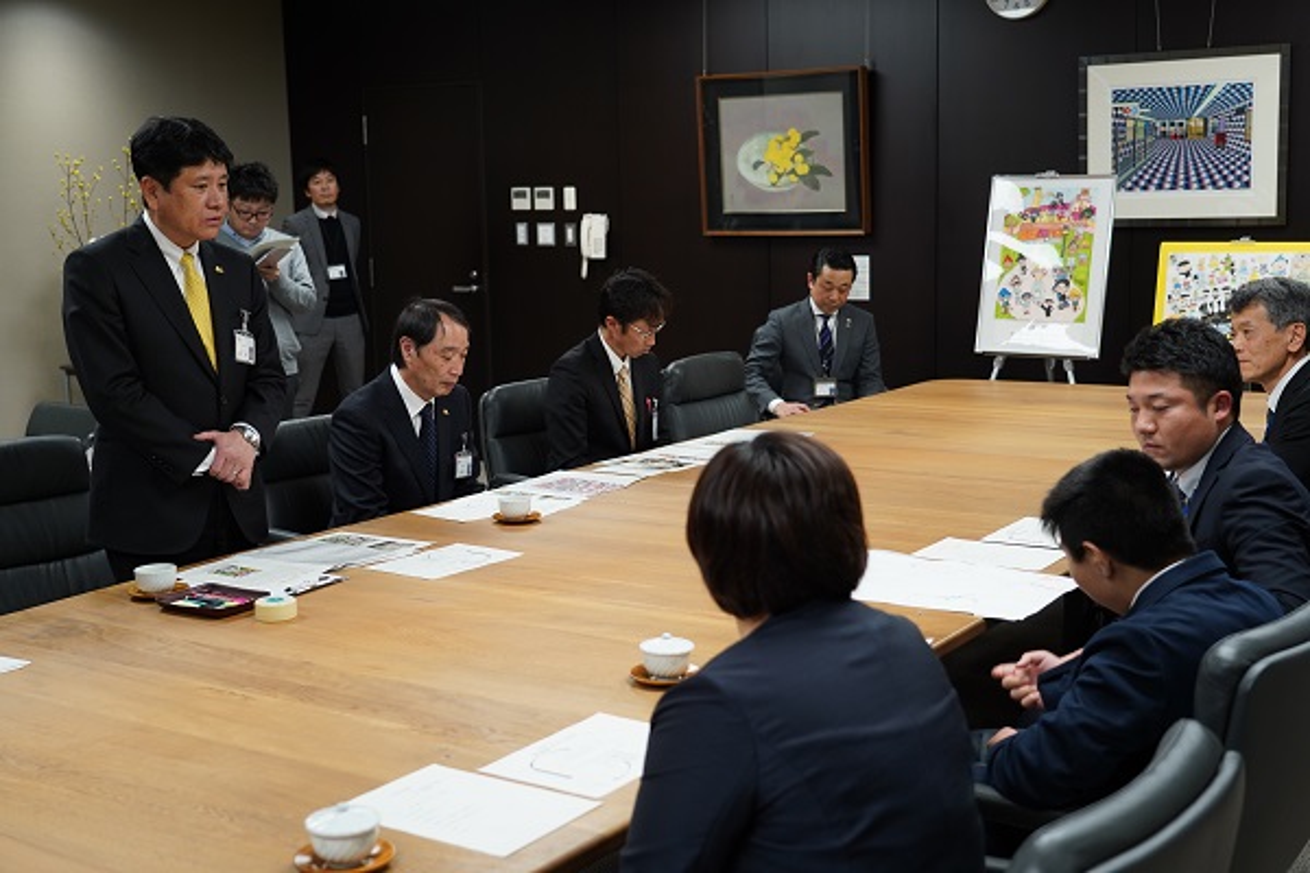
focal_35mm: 43
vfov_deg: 31.2
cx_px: 655
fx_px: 1565
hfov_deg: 45.4
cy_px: 436
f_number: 4
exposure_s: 1/60
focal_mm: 43
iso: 640
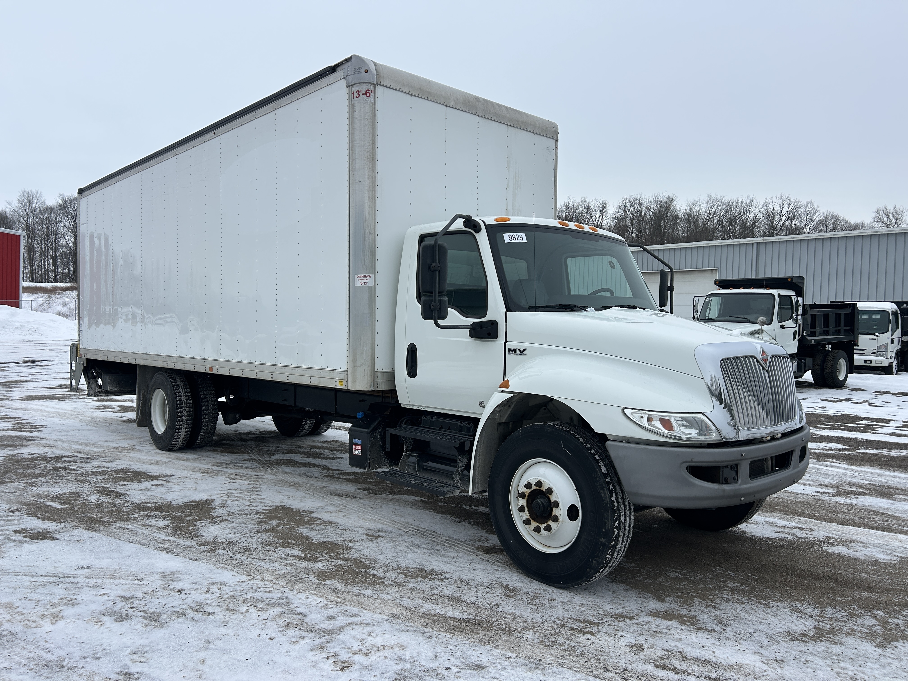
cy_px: 340
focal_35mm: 26
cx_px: 454
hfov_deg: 67.3
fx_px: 682
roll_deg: -2.3
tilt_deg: -1.3
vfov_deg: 53.1
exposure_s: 1/1645
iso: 50
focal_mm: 5.7
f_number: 1.5
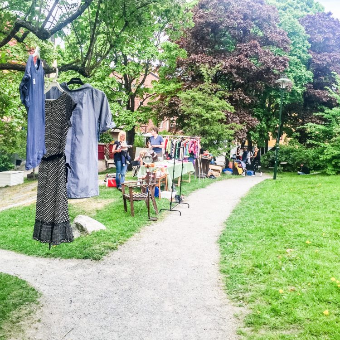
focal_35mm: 35
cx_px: 160
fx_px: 389
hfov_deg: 47.2
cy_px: 166
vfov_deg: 47.2
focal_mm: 4.15
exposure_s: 1/465
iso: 32
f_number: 2.2
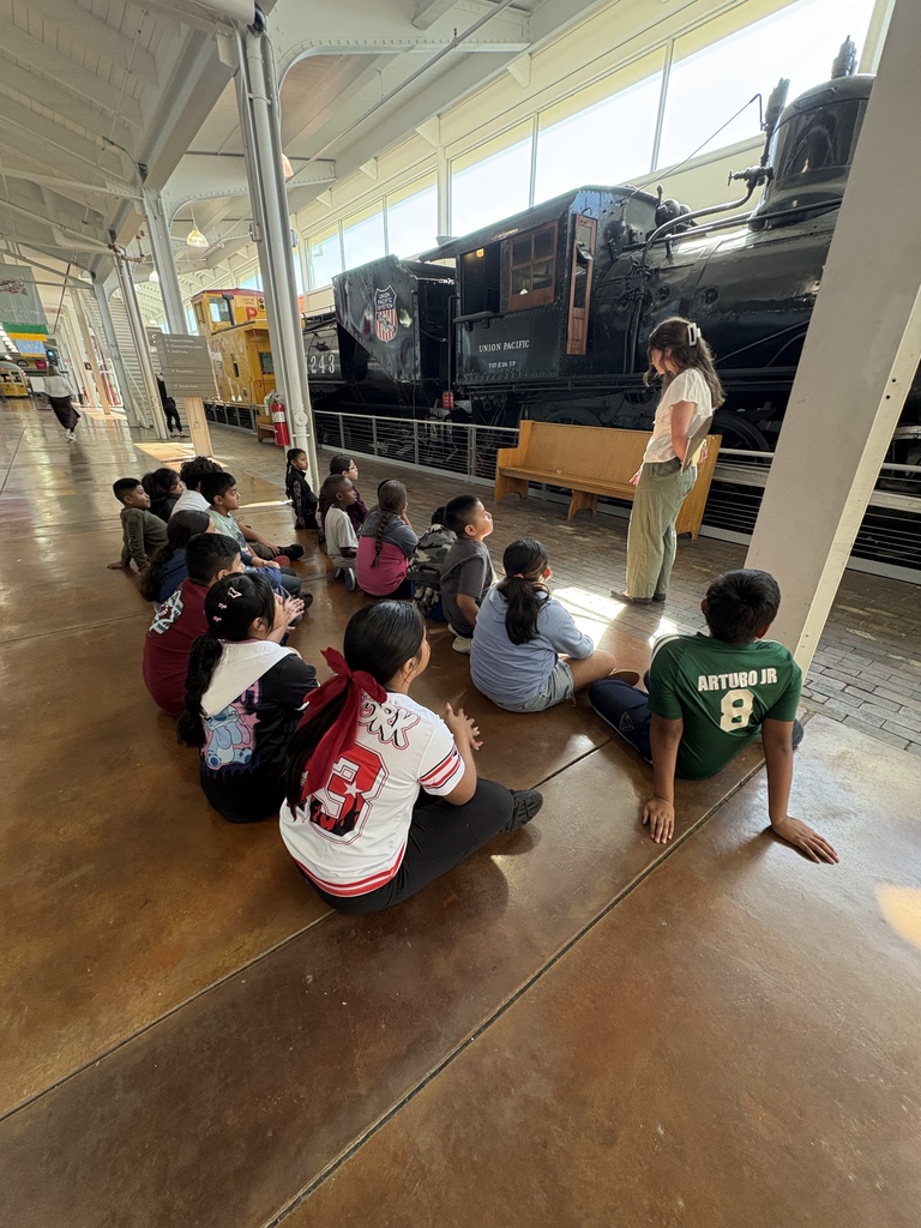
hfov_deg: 85.7
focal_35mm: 14
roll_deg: -1.2
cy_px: 614
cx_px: 460
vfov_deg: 102.1
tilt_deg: -24.8
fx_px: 497
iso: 320
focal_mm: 2.22
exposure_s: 1/120
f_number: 2.2
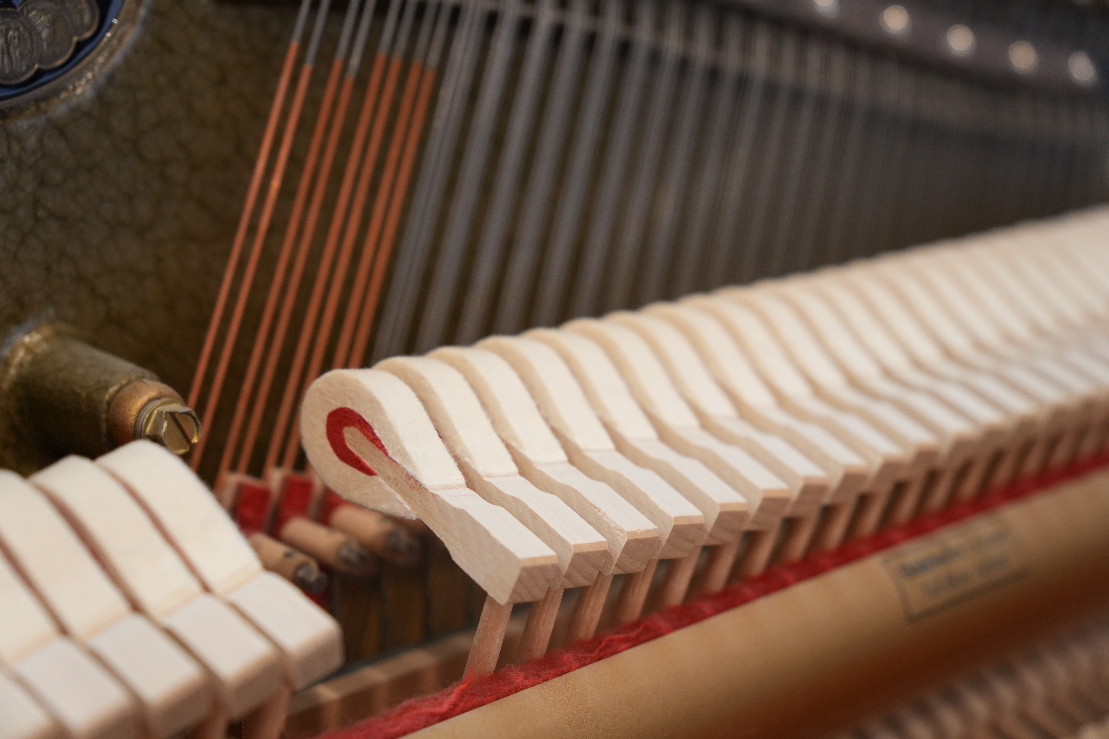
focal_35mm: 66
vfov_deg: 20.6
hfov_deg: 30.5
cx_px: 554
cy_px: 370
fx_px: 2032
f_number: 2.8
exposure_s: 1/80
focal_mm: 44
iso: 1250
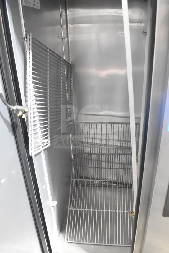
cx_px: 84
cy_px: 126
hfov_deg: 47.9
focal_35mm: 27
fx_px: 190
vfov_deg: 67.4
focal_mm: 18
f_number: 3.5
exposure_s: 1/60
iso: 6400
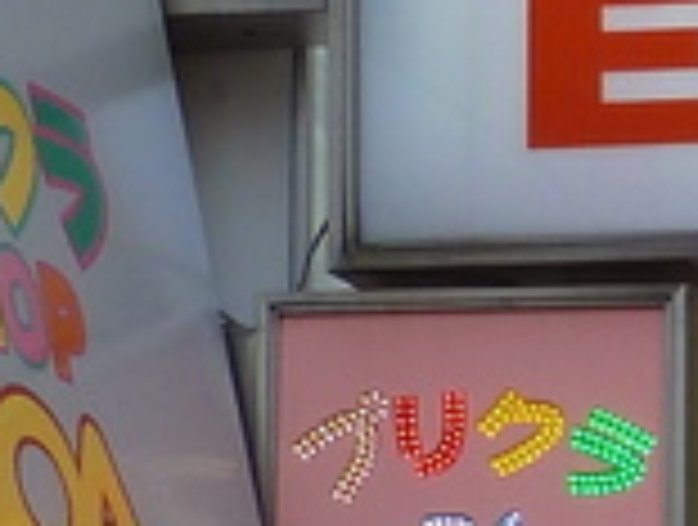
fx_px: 6245
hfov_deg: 5.7
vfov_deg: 4.8
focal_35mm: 309
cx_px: 2508
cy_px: 917
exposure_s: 1/320
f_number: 4
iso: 80
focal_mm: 6.5
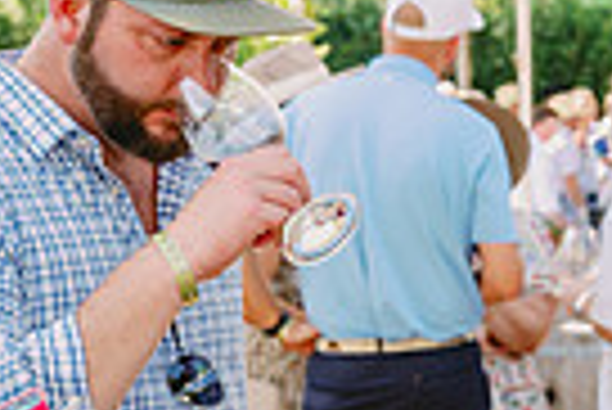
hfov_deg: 8.5
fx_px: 4135
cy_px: 345
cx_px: 396
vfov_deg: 5.7
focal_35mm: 243
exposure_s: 1/200
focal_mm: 57
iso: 640
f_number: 7.1
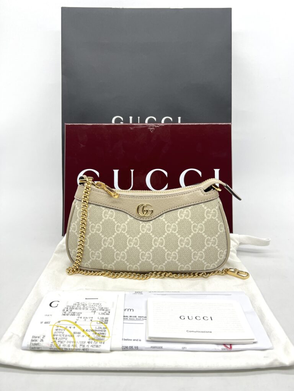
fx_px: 294
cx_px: 147
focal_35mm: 26
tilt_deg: -17.9
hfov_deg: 53.1
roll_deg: -0.1
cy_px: 196
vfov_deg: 67.3
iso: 40
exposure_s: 1/100
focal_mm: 5.7
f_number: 1.5
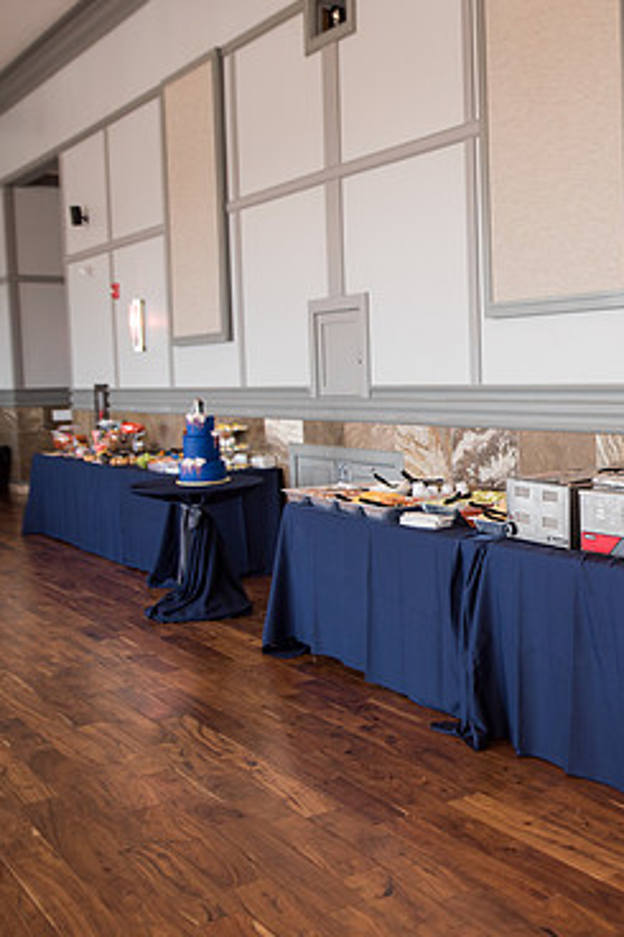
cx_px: 655
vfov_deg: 47.4
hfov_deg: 29.9
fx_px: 1067
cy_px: 452
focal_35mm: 41
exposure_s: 1/160
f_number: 3.2
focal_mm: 26
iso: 200
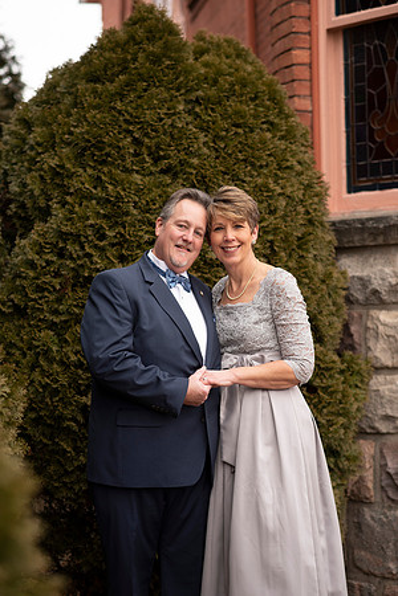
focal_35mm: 85
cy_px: 298
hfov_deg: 16.1
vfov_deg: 23.9
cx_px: 199
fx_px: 1409
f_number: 2.5
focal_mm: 85
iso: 100
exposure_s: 1/125
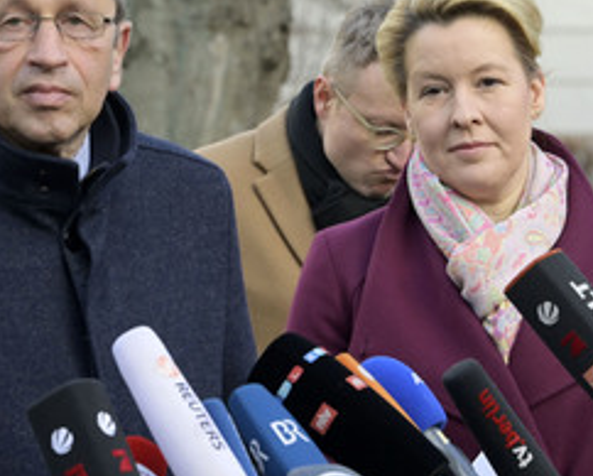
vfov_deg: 6.1
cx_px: 232
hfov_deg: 7.6
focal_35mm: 253
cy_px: 223
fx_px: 4444
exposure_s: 1/400
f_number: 7.1
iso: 2000
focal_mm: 145
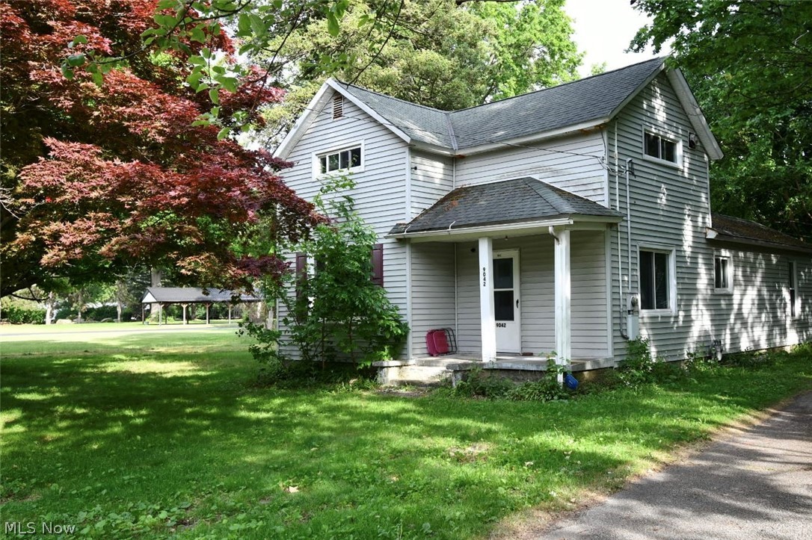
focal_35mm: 30
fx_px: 676
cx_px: 406
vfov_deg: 43.6
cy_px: 270
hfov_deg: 62.0
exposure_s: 1/250
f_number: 5.6
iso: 400
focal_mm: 20
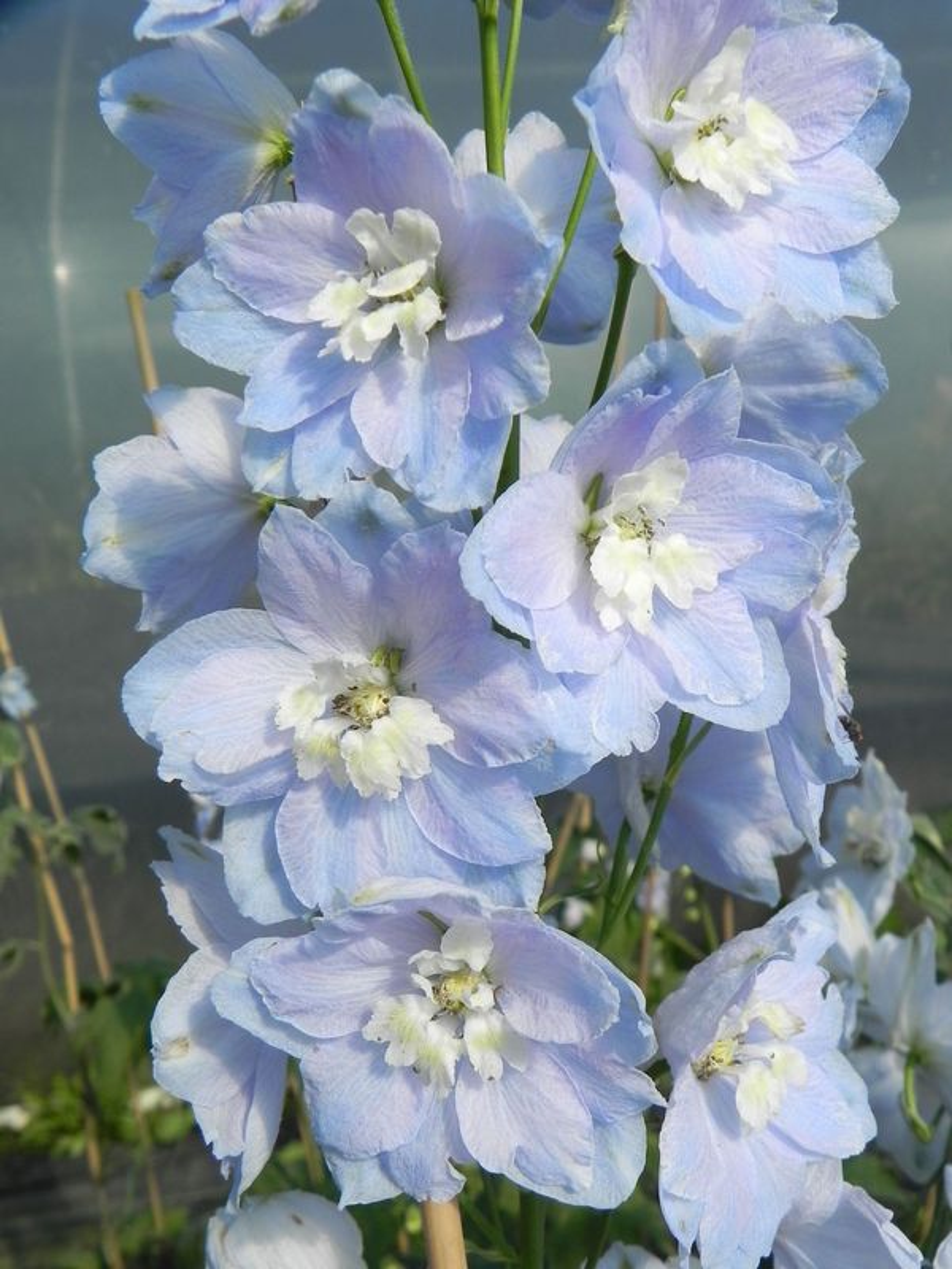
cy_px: 634
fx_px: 1210
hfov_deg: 42.9
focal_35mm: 33
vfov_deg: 55.4
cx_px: 476
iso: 160
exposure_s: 1/2000
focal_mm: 5.9
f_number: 3.5
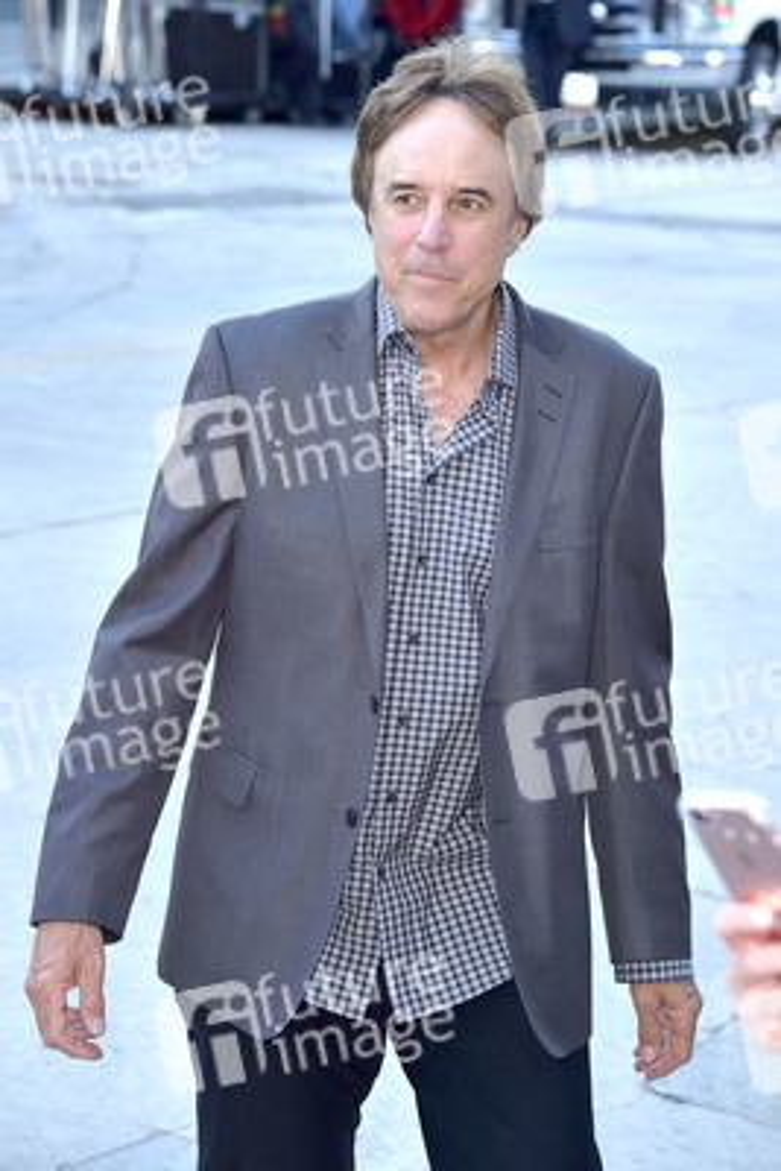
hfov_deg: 11.2
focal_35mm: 122
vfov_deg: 16.8
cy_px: 586
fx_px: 3966
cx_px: 390
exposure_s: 1/200
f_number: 7.1
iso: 400
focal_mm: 122
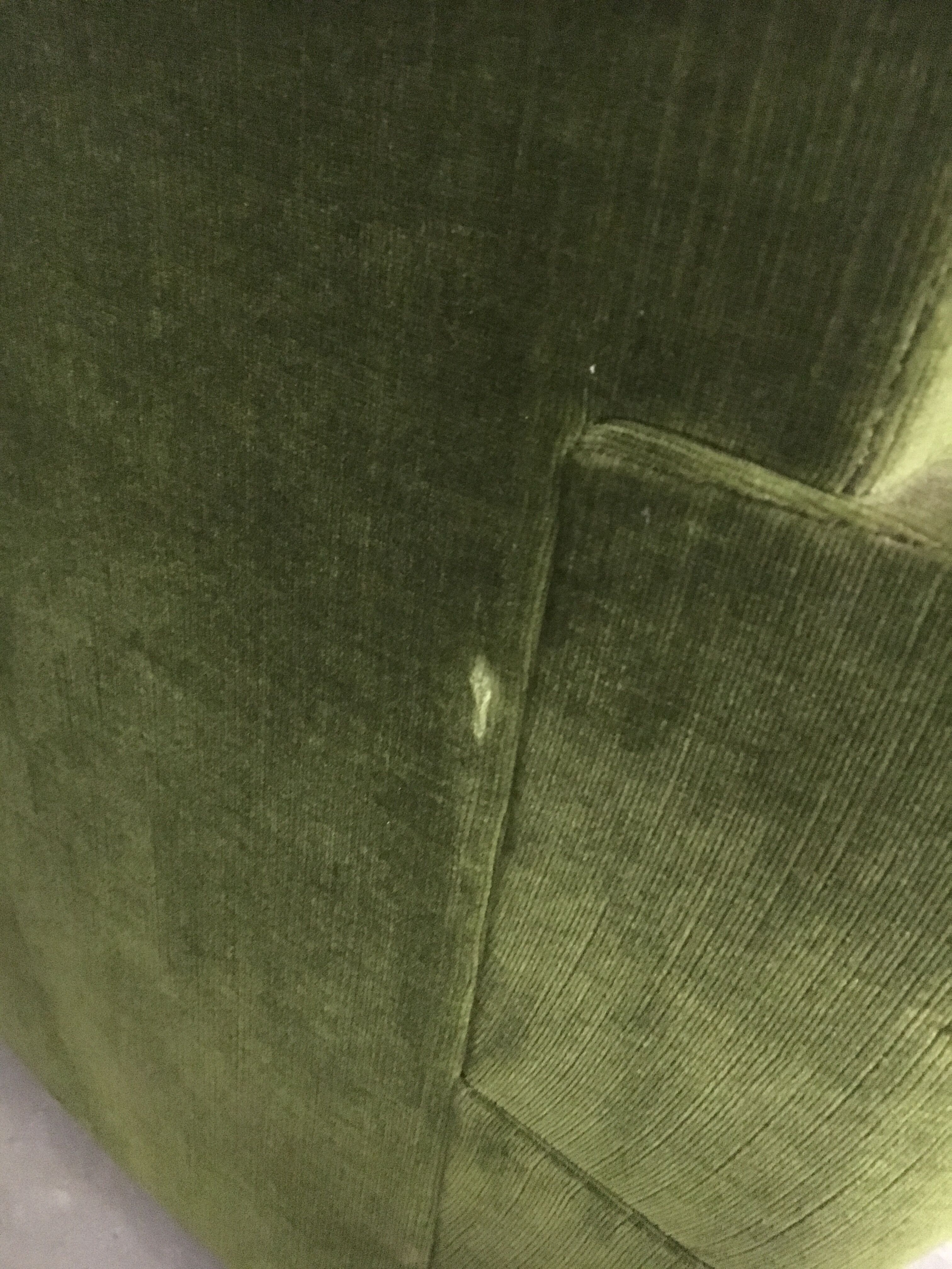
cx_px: 476
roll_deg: -14.3
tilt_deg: -28.1
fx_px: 1063
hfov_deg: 48.2
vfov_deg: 61.7
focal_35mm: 29
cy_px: 634
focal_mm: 4.15
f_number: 2.2
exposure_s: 1/17
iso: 1250
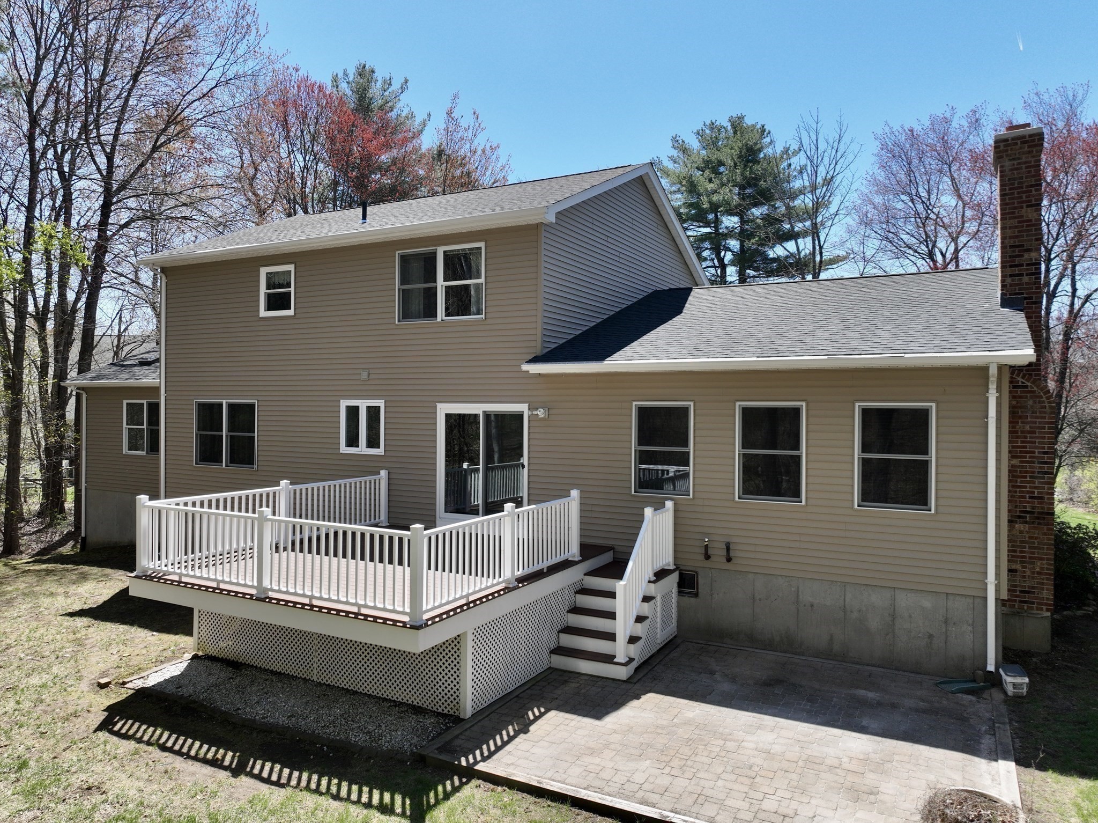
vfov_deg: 56.8
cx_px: 549
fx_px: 761
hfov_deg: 71.6
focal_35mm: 24
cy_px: 412
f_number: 2.8
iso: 130
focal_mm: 12.29
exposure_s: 1/1250
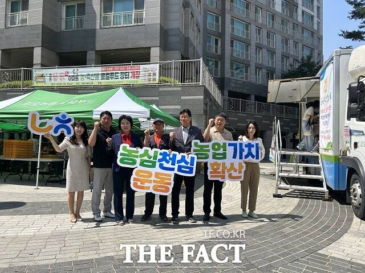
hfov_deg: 67.3
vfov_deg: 53.1
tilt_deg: +2.0
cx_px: 182
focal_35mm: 26
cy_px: 136
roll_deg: -2.8
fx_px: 274
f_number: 1.5
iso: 50
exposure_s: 1/3356
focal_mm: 5.7
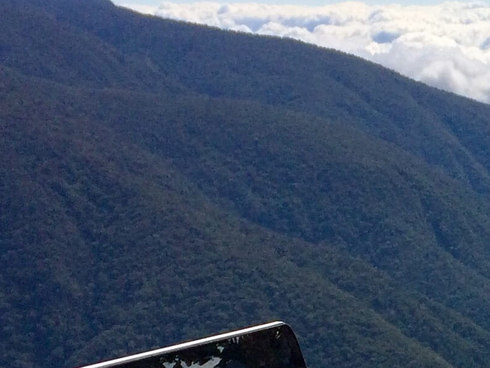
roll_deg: +0.5
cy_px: 418
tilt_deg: -15.4
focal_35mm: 118
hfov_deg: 15.3
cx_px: 747
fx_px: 1671
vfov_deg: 12.3
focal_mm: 4.15
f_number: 2.2
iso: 32
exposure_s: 1/3731
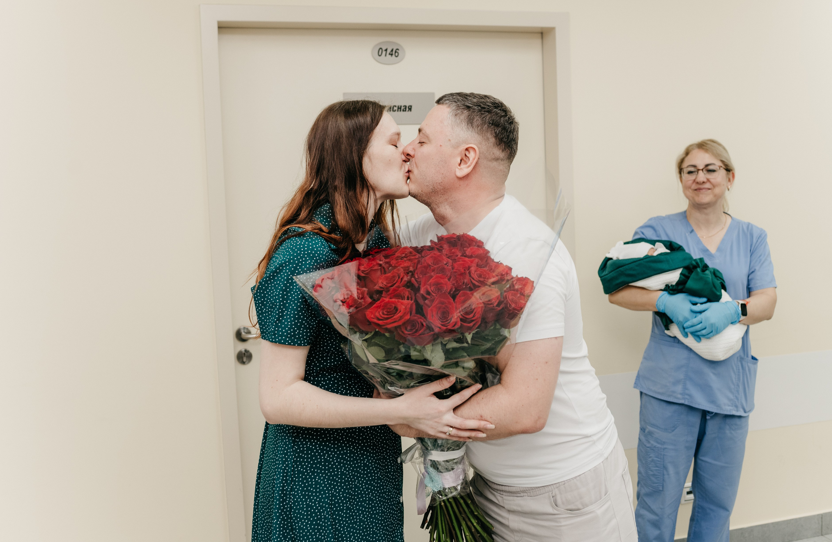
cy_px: 250
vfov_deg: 33.7
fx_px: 895
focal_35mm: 39
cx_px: 446
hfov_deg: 49.8
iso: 400
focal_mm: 35
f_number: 4
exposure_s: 1/160
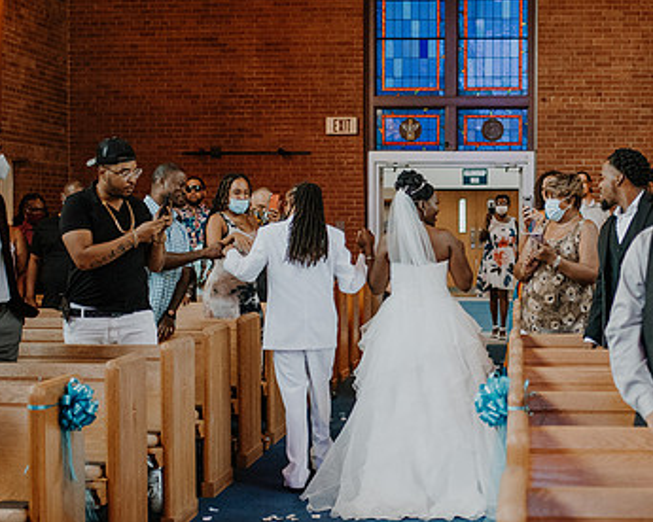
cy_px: 315
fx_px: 1295
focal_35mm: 67
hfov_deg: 28.1
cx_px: 428
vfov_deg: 22.8
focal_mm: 35
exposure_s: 1/1250
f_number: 1.8
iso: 3600
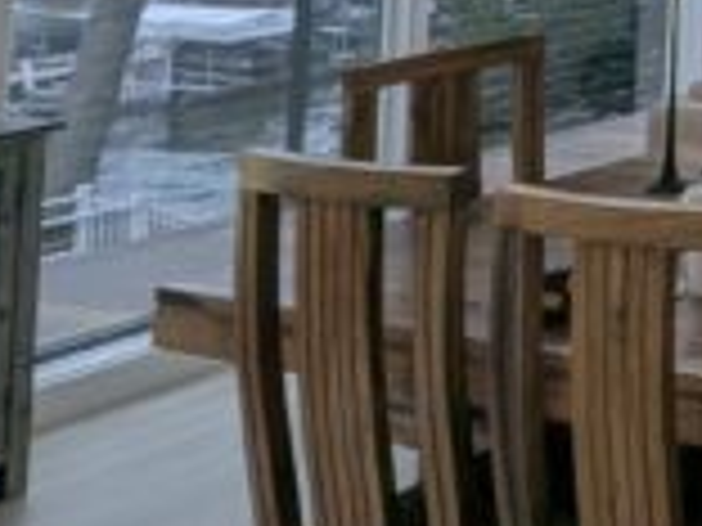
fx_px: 1298
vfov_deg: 19.8
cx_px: 1516
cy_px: -270
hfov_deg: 17.3
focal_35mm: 64
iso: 54
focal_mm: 1.95
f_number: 2.2
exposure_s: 1/337
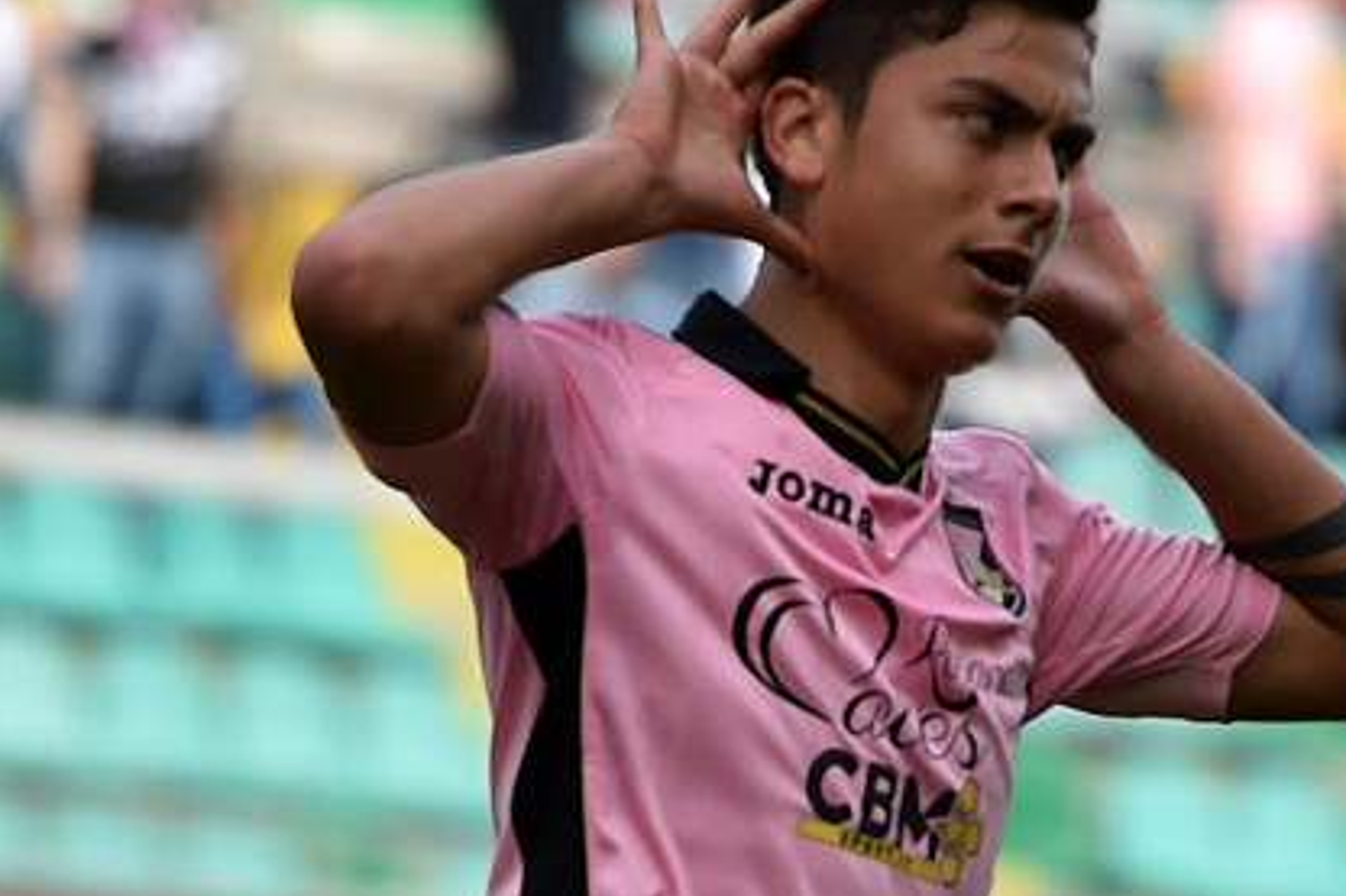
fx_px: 18387
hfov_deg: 4.2
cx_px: 1495
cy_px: -52
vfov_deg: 2.8
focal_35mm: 492
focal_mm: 200
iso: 400
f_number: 4
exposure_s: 1/2500
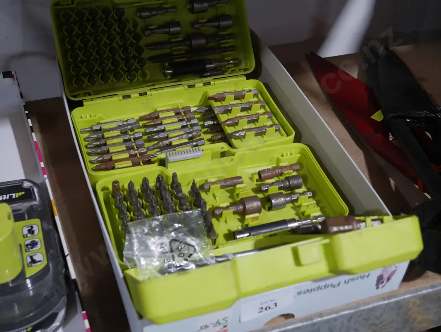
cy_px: 166
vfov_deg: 28.1
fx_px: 663
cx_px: 220
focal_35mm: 52
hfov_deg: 36.8
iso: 1250
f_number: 5.3
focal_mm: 26
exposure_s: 1/60
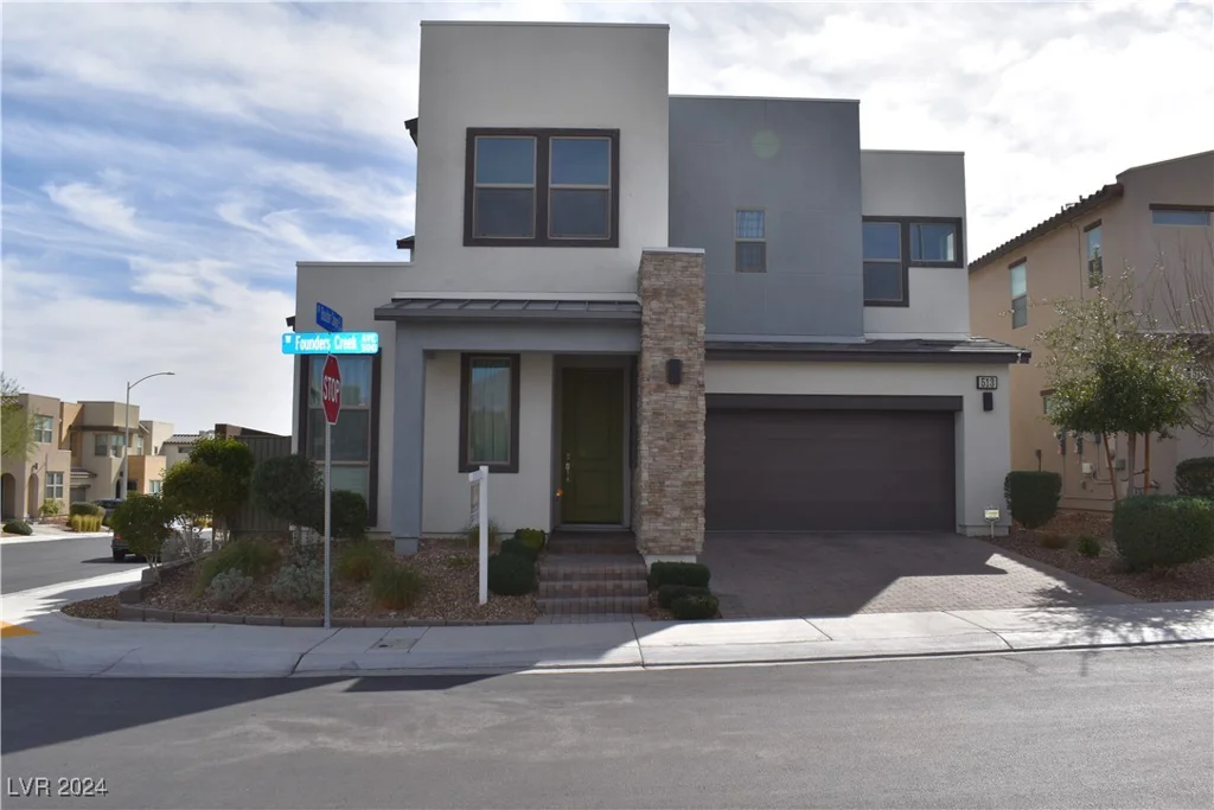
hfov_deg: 61.9
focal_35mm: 30
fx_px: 1012
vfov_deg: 43.6
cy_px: 405
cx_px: 607
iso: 100
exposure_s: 1/200
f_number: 13
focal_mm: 20
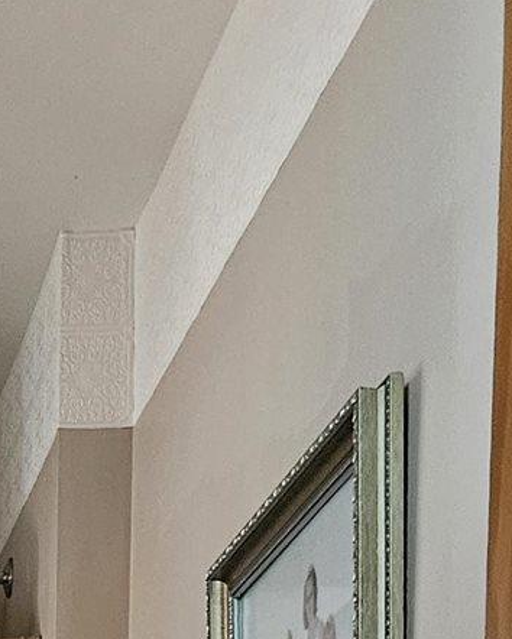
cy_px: 1337
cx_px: -379
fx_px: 2215
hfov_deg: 12.2
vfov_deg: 13.6
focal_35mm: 117
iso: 640
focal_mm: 5.4
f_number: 1.8
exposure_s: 1/60
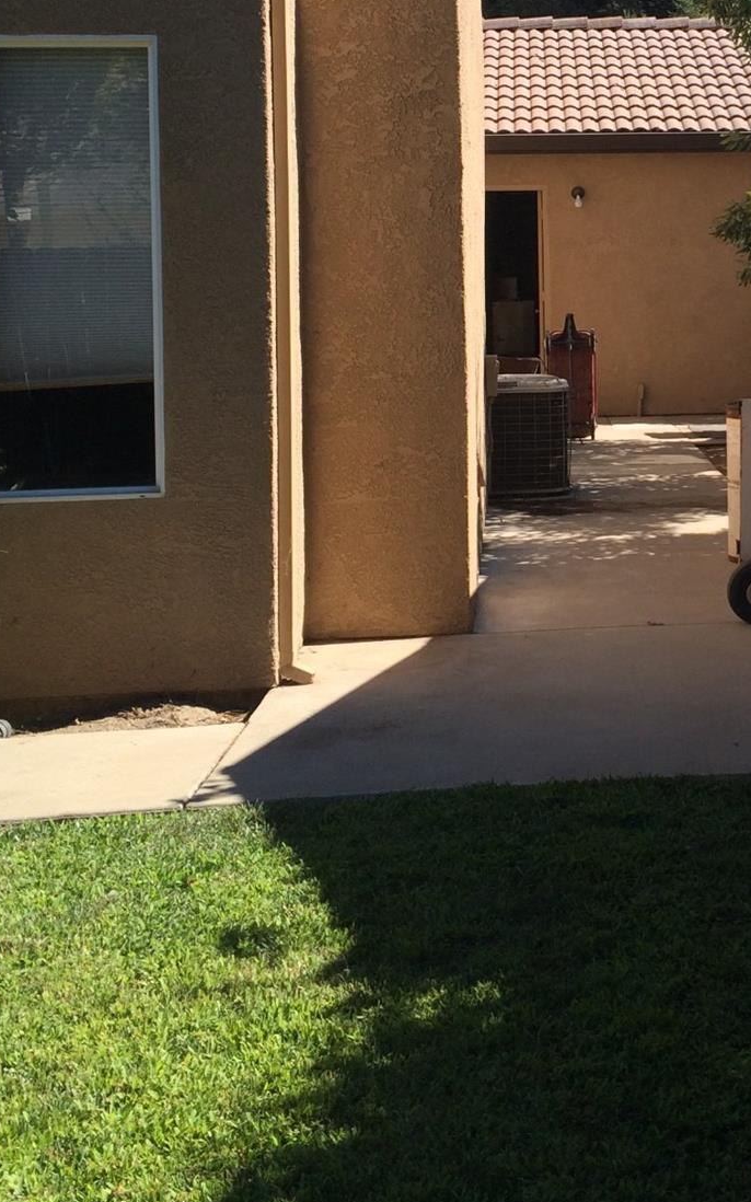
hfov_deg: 22.2
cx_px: 758
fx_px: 1834
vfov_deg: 35.5
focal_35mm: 56
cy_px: 299
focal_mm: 4.15
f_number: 2.2
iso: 32
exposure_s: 1/1140
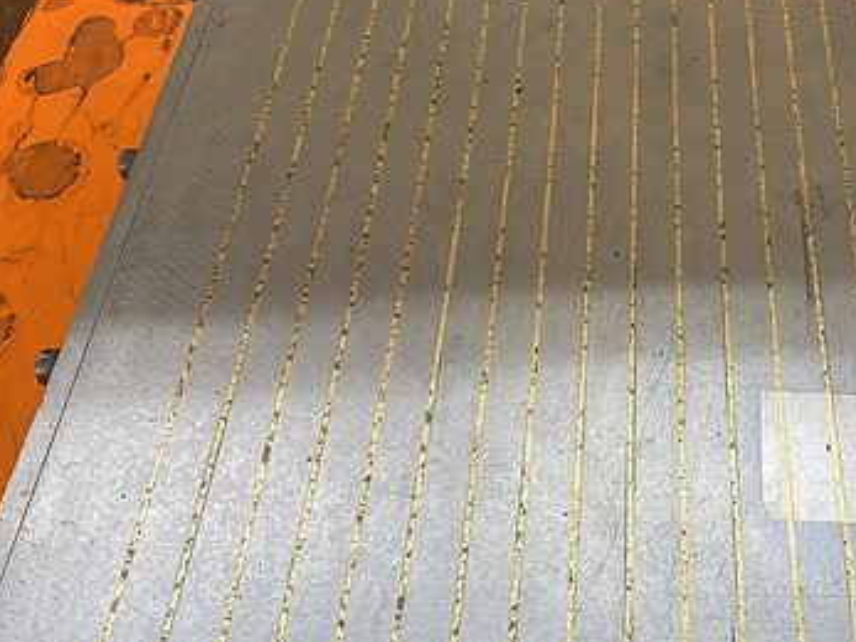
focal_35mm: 48
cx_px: 666
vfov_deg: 30.2
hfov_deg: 38.4
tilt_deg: -50.7
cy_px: 284
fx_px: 1187
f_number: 1.8
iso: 125
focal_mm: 4.25
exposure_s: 1/84
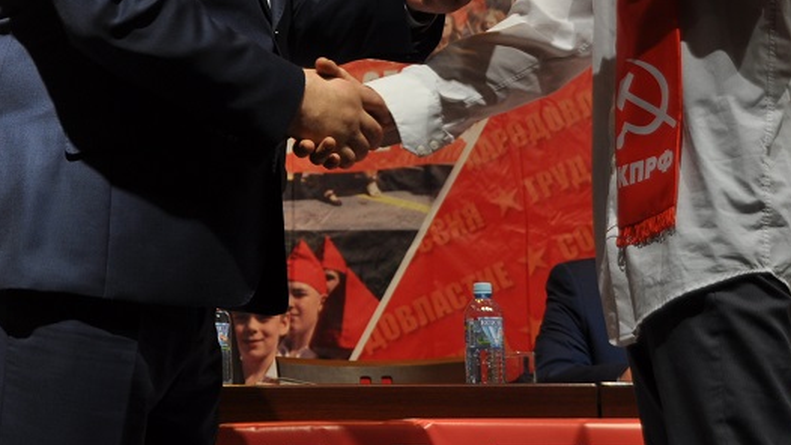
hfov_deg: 14.7
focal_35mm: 146
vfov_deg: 8.3
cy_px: -14
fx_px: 3063
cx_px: 240
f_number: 5.6
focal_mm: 38
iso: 200
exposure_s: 1/30
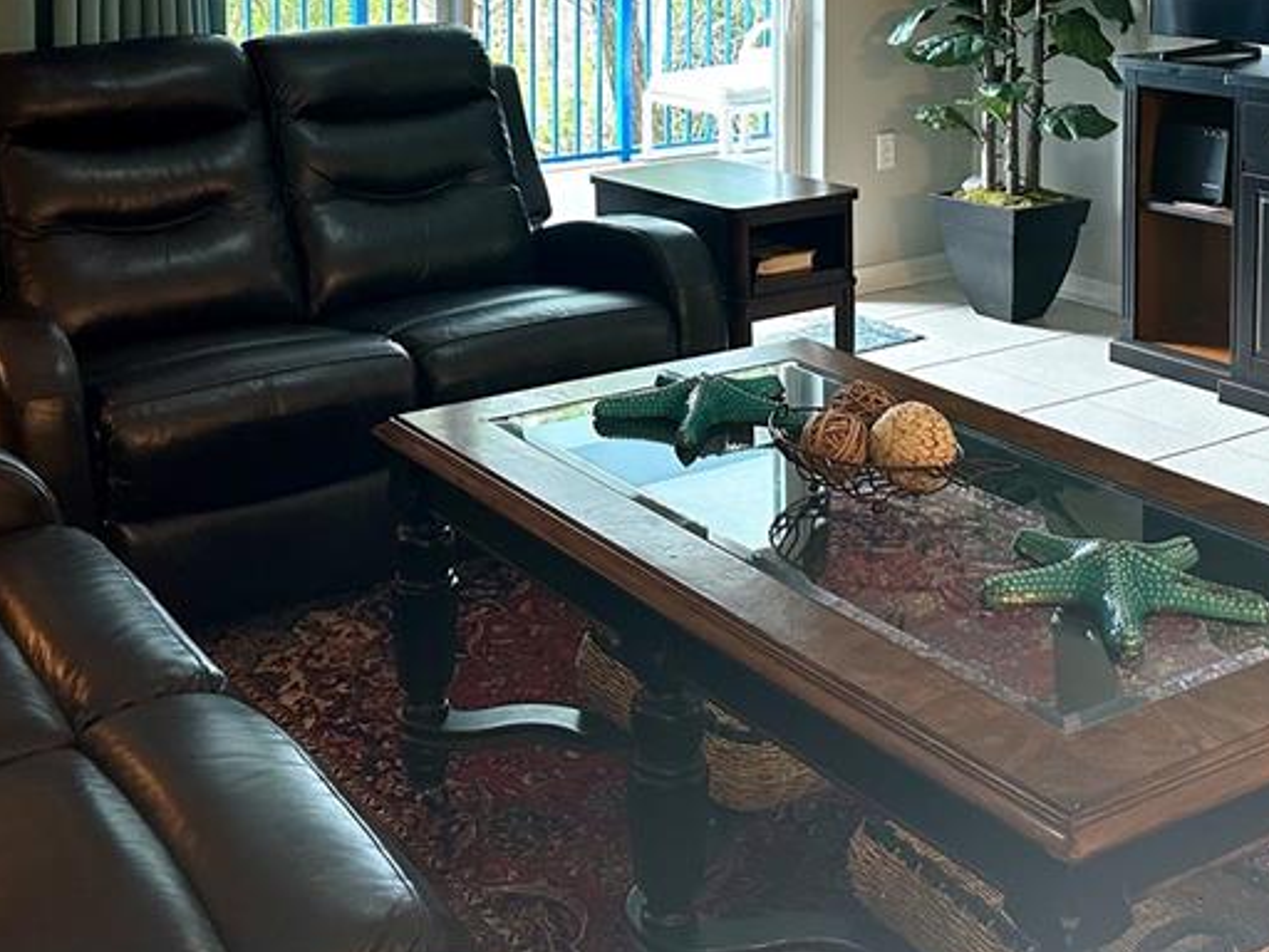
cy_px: 24
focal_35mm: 48
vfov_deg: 28.6
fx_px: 1760
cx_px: 667
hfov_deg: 39.6
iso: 250
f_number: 1.78
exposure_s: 1/60
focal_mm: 6.86
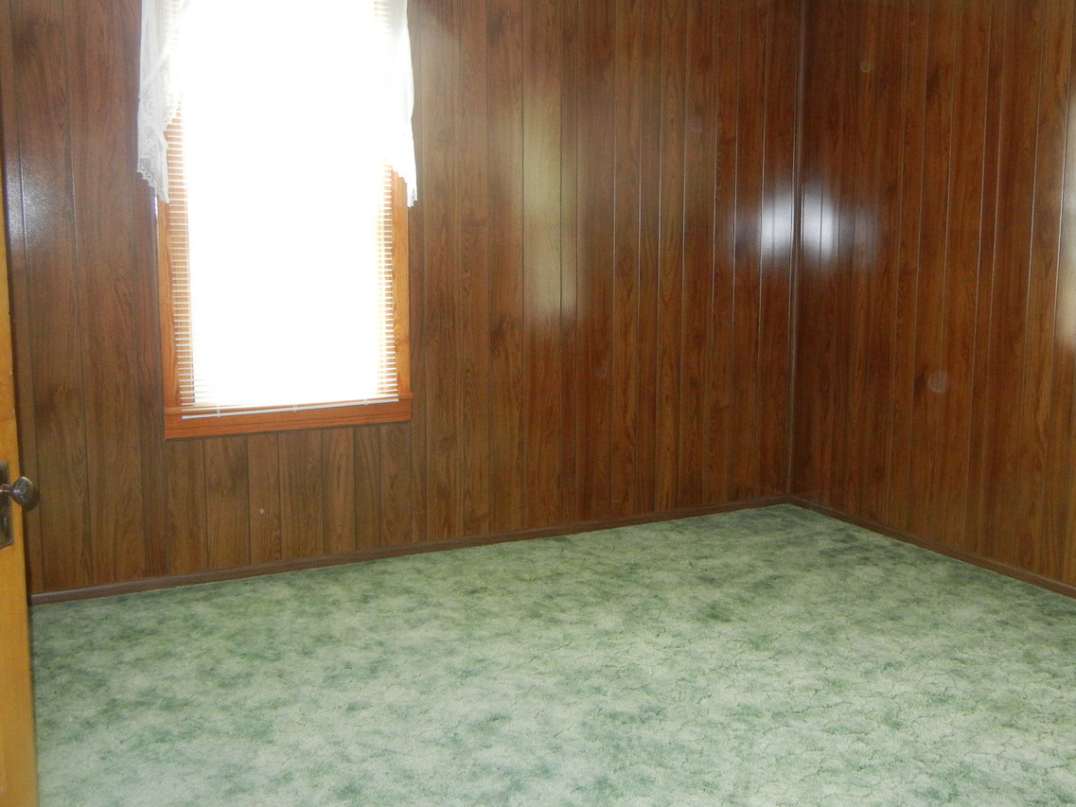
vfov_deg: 37.7
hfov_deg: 48.8
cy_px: 388
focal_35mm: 38
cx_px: 627
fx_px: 1181
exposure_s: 1/30
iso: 592
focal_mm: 5.4
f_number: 3.5
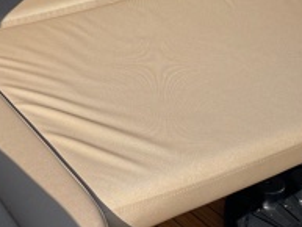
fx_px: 751
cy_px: 63
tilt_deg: -28.1
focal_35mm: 86
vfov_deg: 17.1
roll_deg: +3.0
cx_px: 100
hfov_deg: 22.6
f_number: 1.6
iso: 32
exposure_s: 1/2433
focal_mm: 5.1
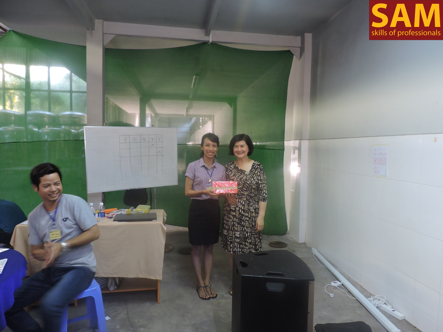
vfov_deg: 56.8
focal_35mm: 24
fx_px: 307
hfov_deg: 71.6
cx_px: 222
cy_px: 166
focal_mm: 4.3
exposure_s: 1/10
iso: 400
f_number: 3
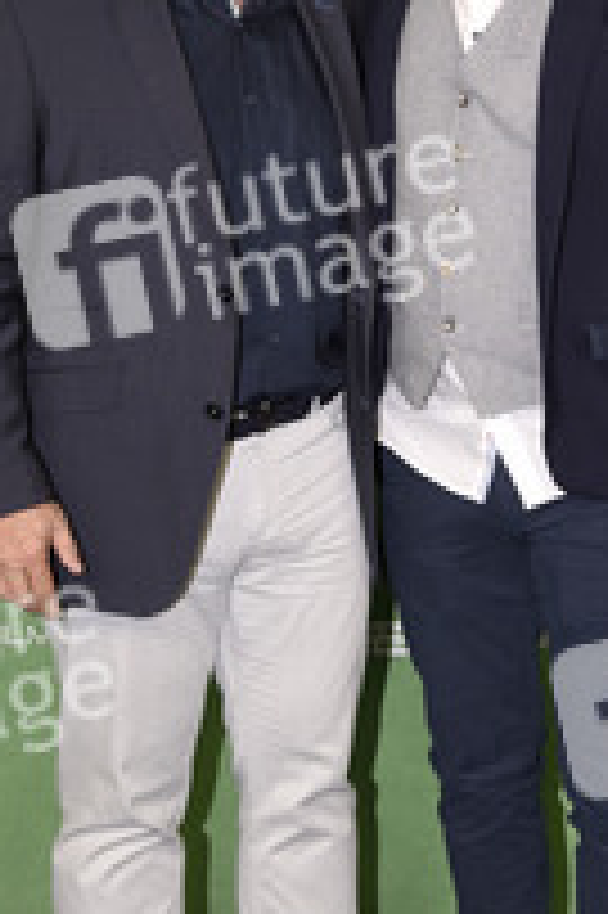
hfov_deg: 18.1
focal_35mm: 75
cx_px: 374
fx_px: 1903
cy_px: 468
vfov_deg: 27.0
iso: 500
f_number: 6.3
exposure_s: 1/125
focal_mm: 38
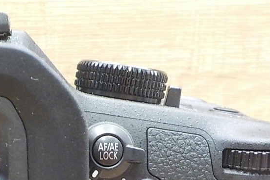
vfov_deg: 19.1
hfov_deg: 28.4
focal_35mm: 68
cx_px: 23
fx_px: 510
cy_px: 207
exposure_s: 1/30
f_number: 3.3
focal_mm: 4.1
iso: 400
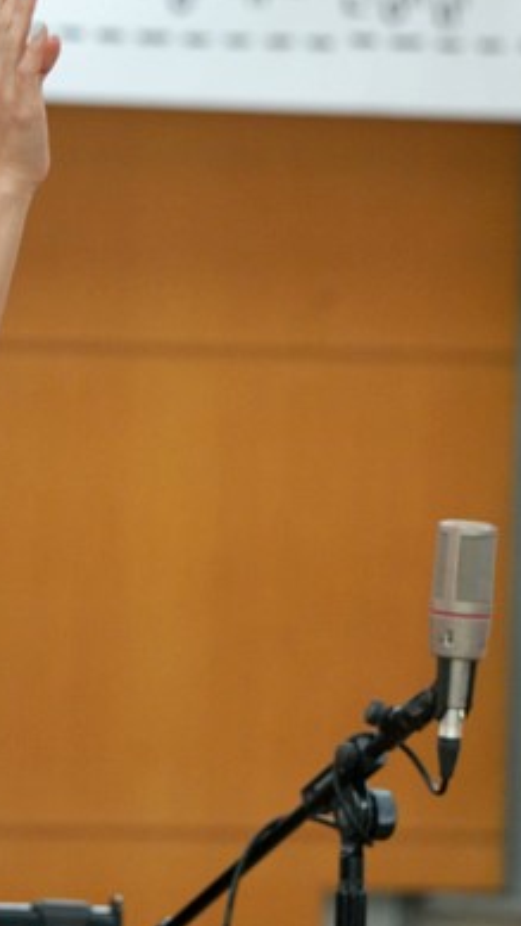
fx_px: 11904
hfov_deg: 2.5
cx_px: -138
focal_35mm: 485
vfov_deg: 4.5
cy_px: 400
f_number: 4
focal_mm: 200
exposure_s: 1/250
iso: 1600
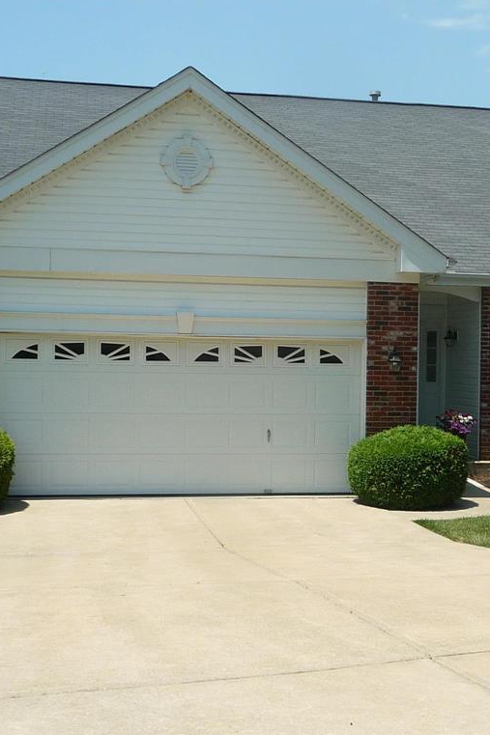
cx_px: 343
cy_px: 367
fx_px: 1144
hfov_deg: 24.0
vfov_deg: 35.6
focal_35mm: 56
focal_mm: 4.7
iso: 100
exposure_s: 1/250
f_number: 8
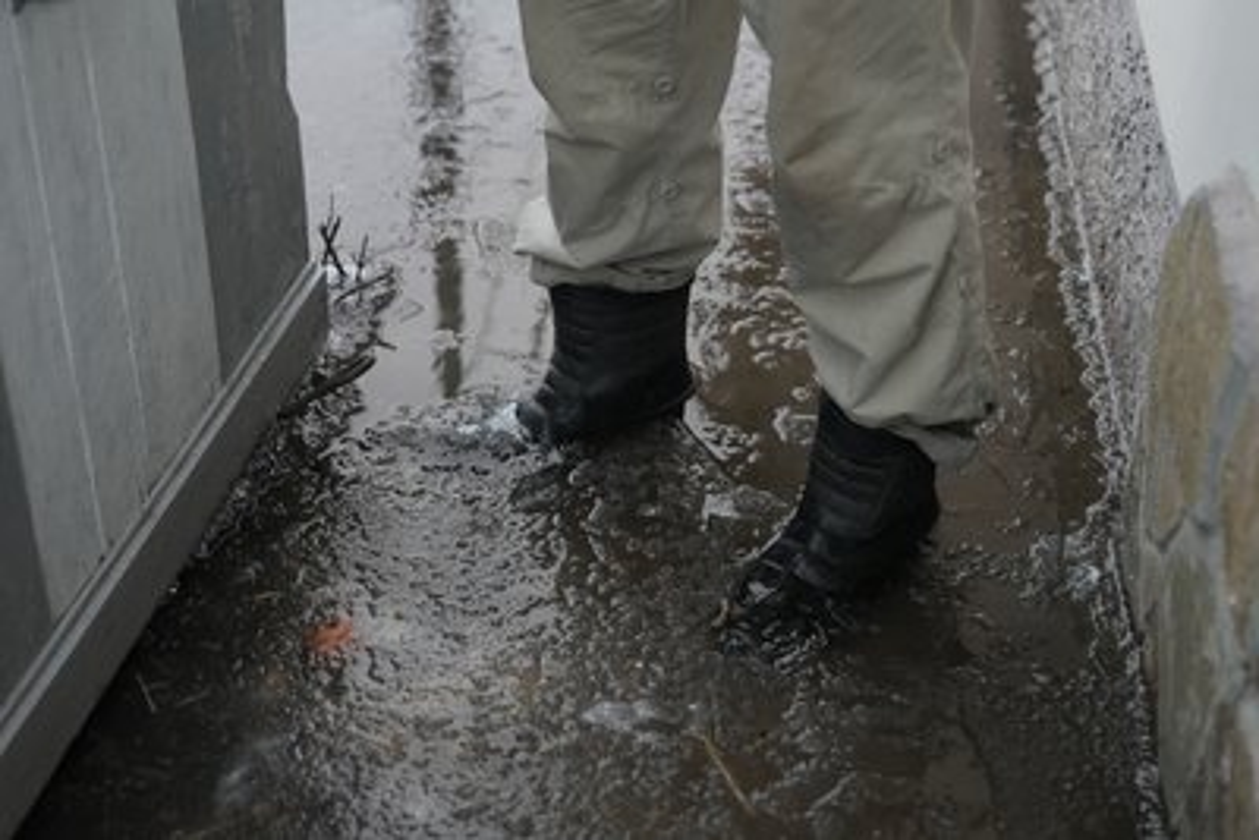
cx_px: 630
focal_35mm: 62
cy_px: 420
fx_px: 2169
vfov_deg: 21.9
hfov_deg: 32.4
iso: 640
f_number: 3.2
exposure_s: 1/200
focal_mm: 62
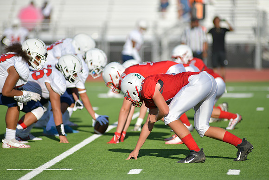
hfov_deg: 6.9
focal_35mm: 300
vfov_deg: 4.6
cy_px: 90
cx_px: 134
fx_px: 2242
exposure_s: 1/2000
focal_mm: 300
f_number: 3.5
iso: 72
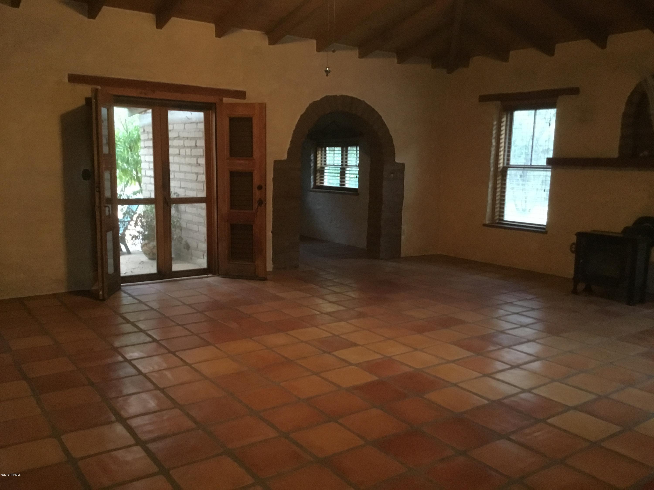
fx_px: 586
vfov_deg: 45.4
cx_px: 327
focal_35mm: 31
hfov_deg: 58.4
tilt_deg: -8.4
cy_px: 245
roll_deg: -1.3
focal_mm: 3.3
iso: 500
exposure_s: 1/15
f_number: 2.4
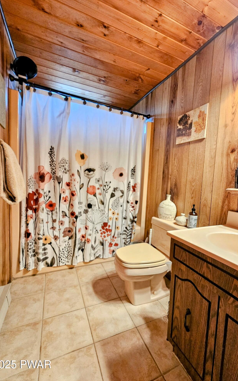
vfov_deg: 105.3
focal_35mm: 14
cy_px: 189
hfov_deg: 78.5
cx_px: 128
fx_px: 145
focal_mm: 2.2
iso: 500
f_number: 2.2
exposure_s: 1/30
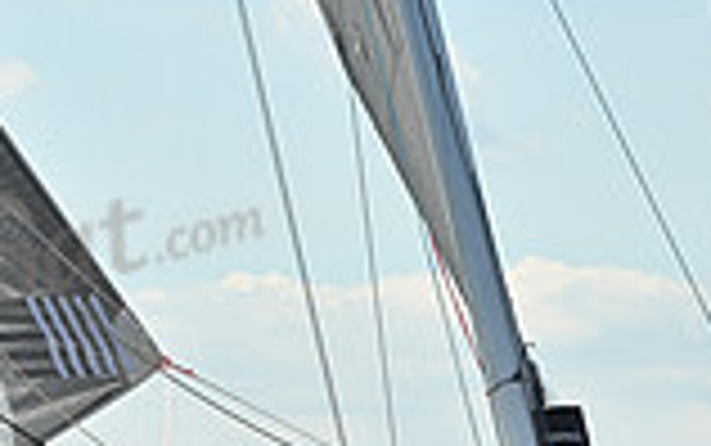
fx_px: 7989
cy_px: 457
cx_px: 500
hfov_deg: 5.1
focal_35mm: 412
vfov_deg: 3.2
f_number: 9
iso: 250
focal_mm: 110
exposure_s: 1/1250
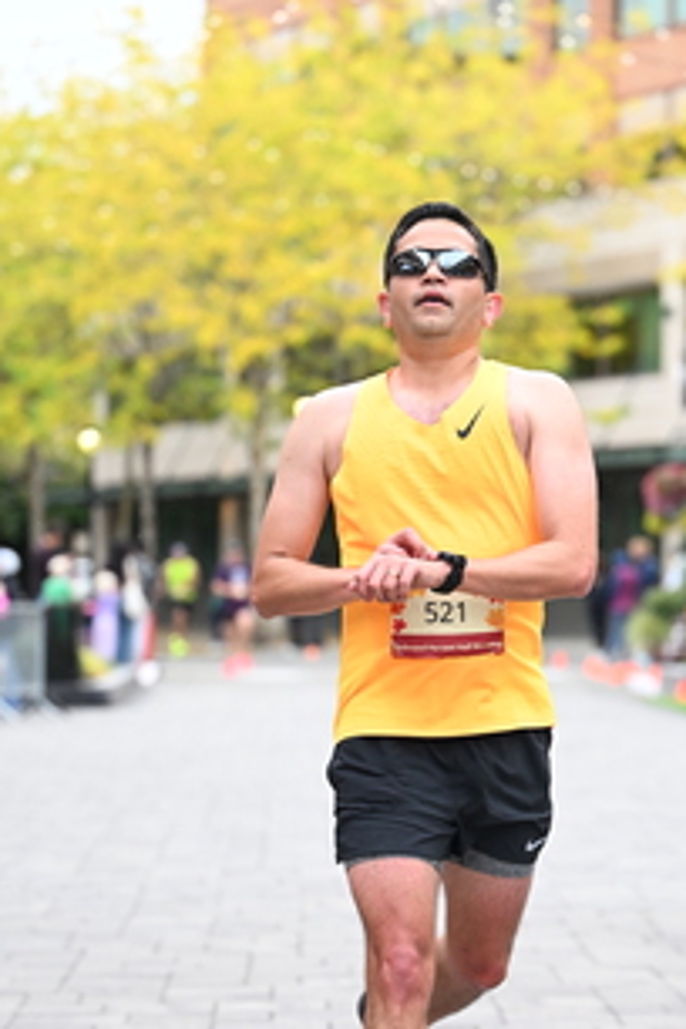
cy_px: 615
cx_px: 479
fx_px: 4316
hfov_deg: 9.1
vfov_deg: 13.6
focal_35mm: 151
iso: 1250
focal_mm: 84
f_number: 2.8
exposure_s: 1/1600
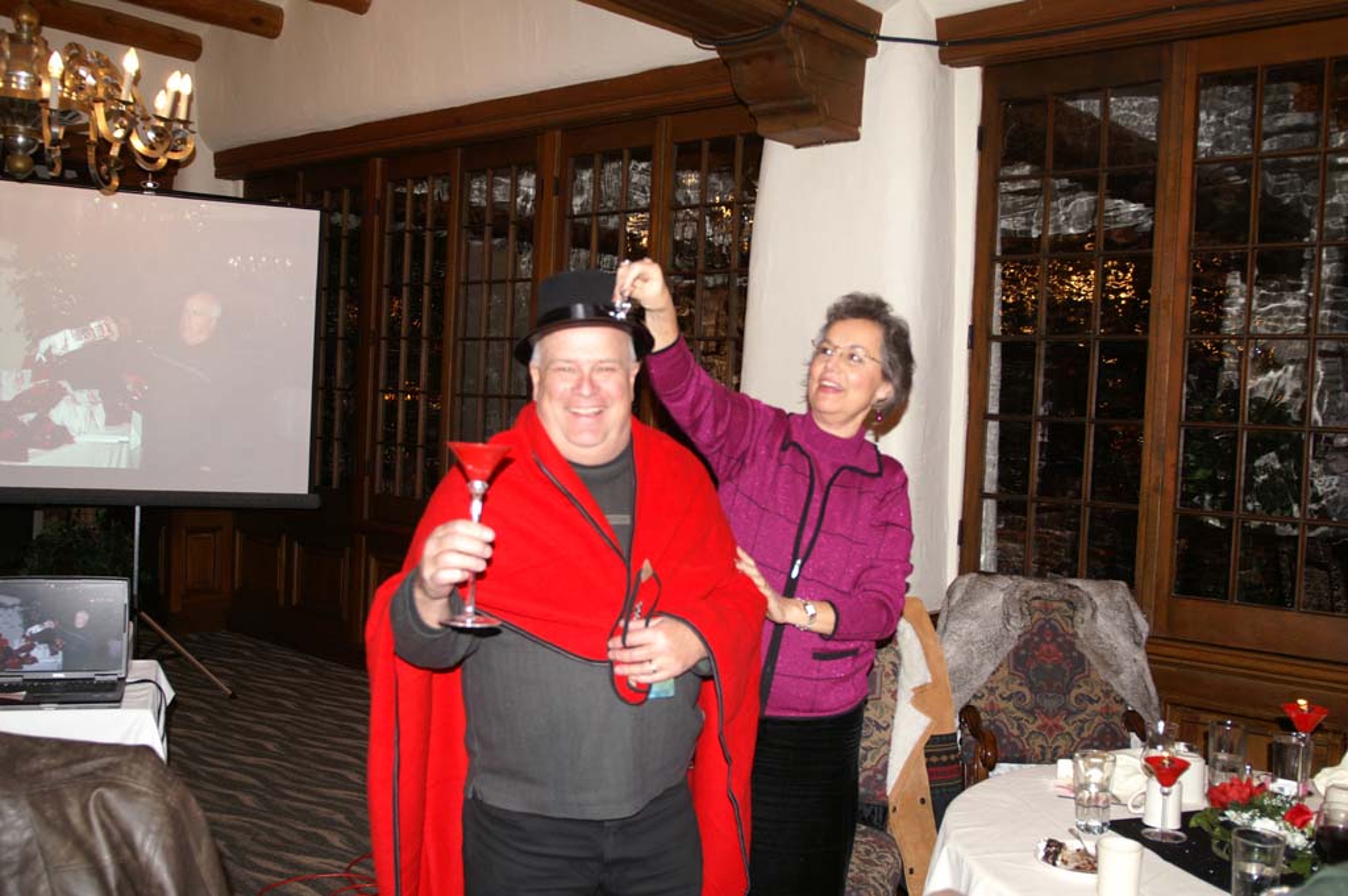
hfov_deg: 57.3
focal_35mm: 33
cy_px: 448
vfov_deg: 39.9
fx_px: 1235
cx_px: 674
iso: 200
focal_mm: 22
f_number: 3.5
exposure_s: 1/60
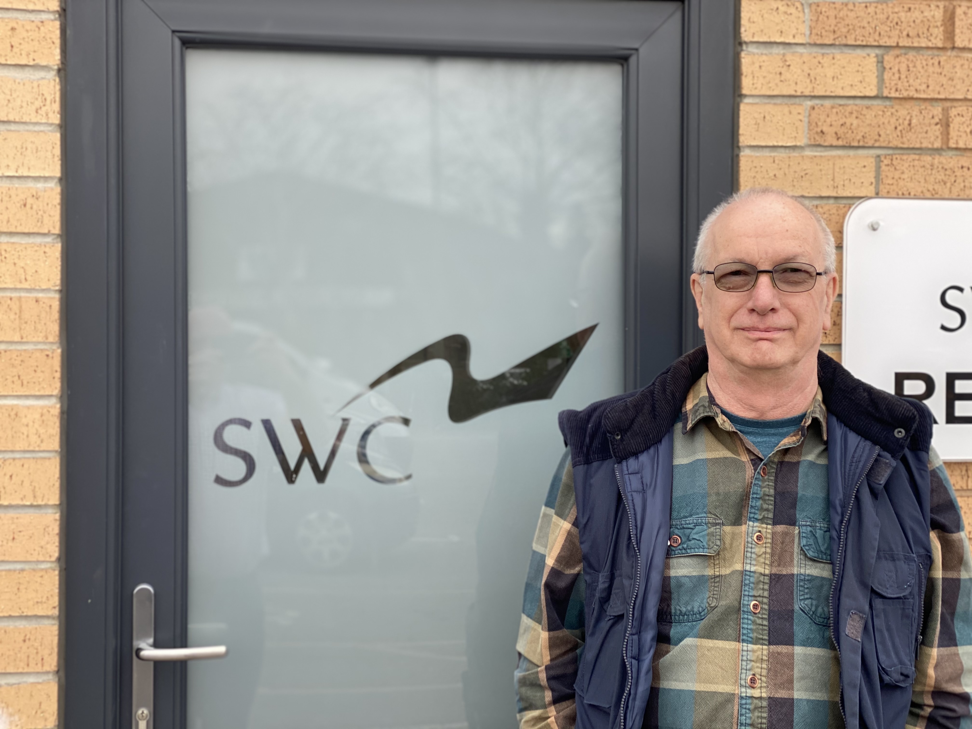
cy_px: 364
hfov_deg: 36.8
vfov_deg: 28.0
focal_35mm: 52
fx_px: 1460
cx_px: 486
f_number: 2
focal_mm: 6
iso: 20
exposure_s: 1/234
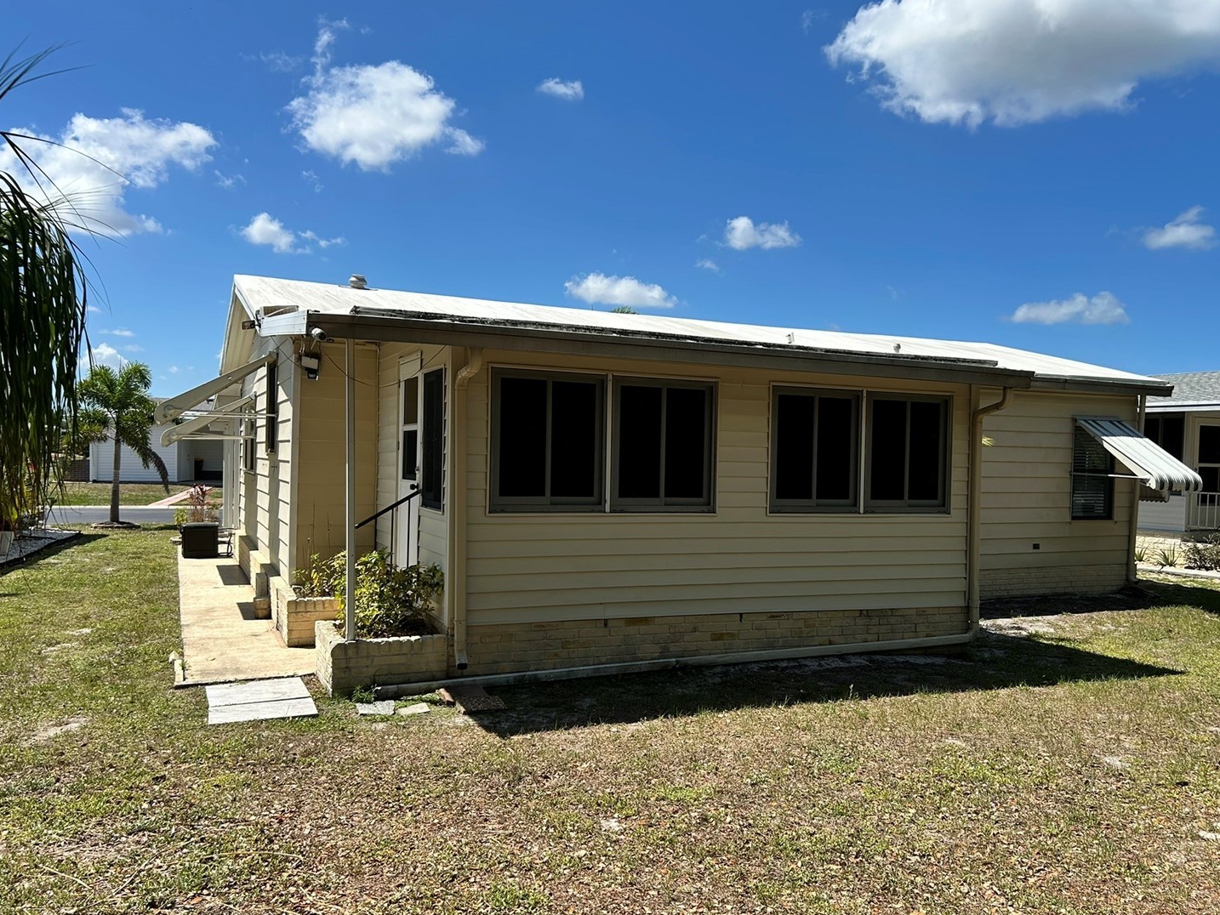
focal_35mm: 29
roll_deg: -0.7
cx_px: 658
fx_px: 1022
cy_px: 475
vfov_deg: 48.2
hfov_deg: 61.6
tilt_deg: -1.4
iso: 50
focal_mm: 5.7
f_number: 1.5
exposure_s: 1/4630
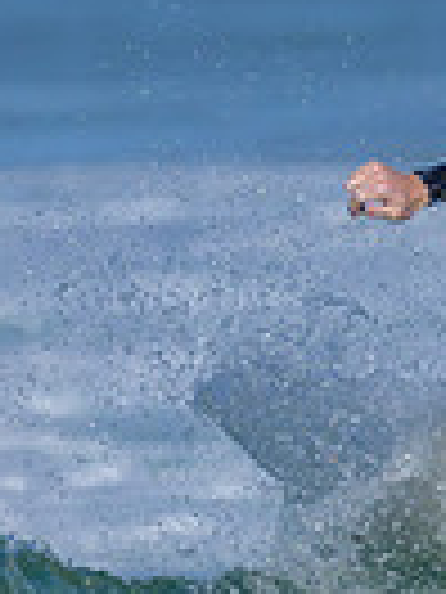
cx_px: 824
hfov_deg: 0.3
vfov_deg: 0.4
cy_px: 767
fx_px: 79642
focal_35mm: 4636
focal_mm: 800
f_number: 6.3
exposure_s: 1/2000
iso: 200
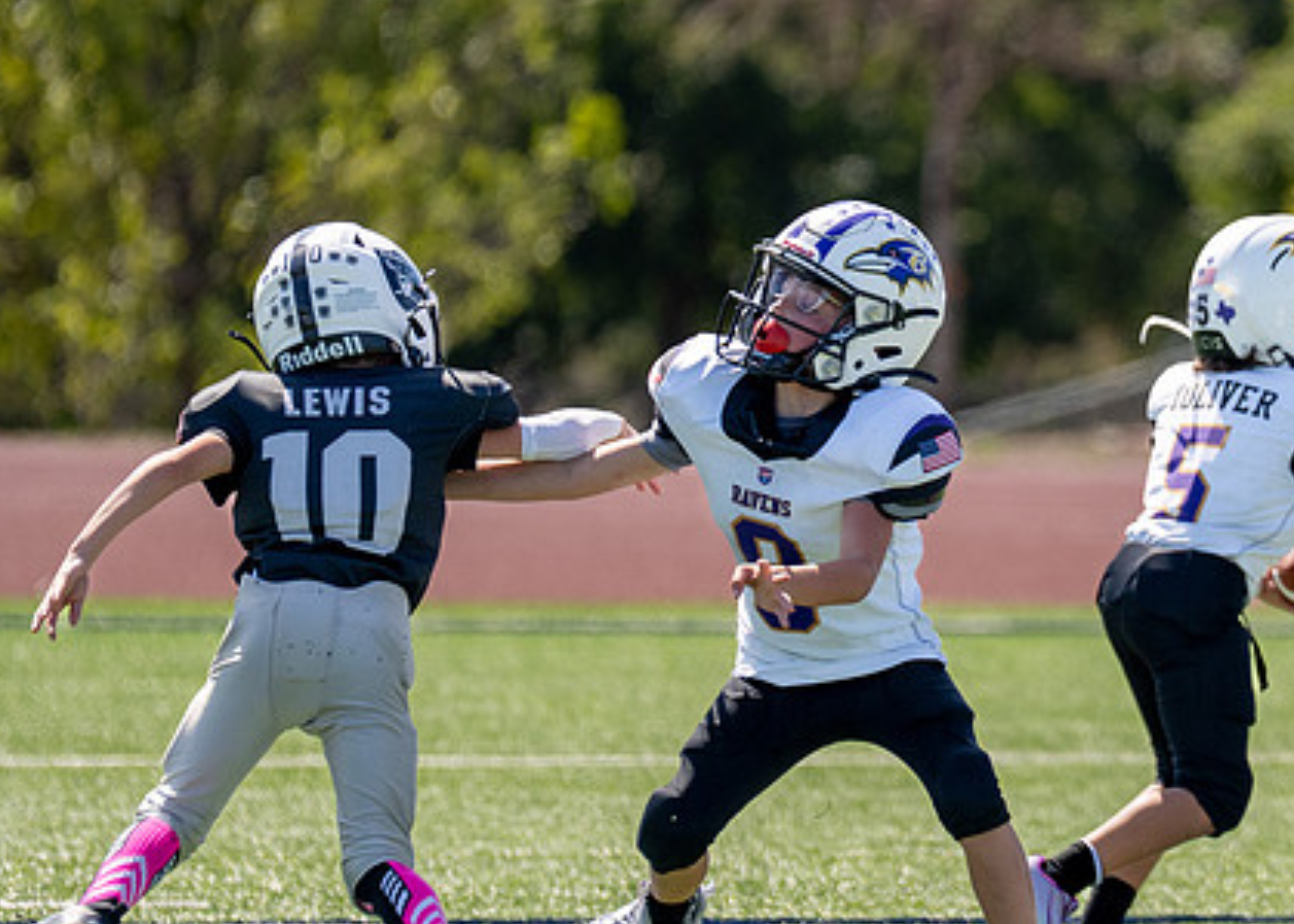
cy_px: 460
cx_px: 1196
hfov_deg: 3.9
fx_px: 18774
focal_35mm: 511
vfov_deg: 2.8
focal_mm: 200
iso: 200
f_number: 2.8
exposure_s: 1/4000
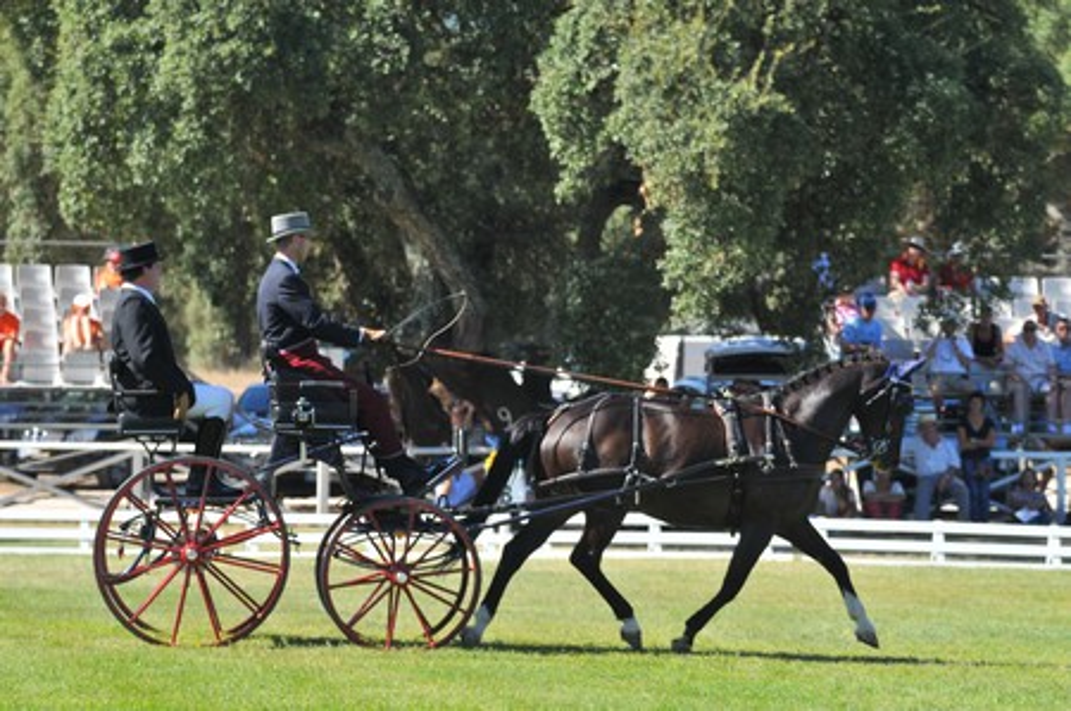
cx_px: 536
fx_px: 5572
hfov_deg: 11.0
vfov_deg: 7.3
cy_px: 356
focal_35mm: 188
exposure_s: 1/800
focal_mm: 125
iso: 320
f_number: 5
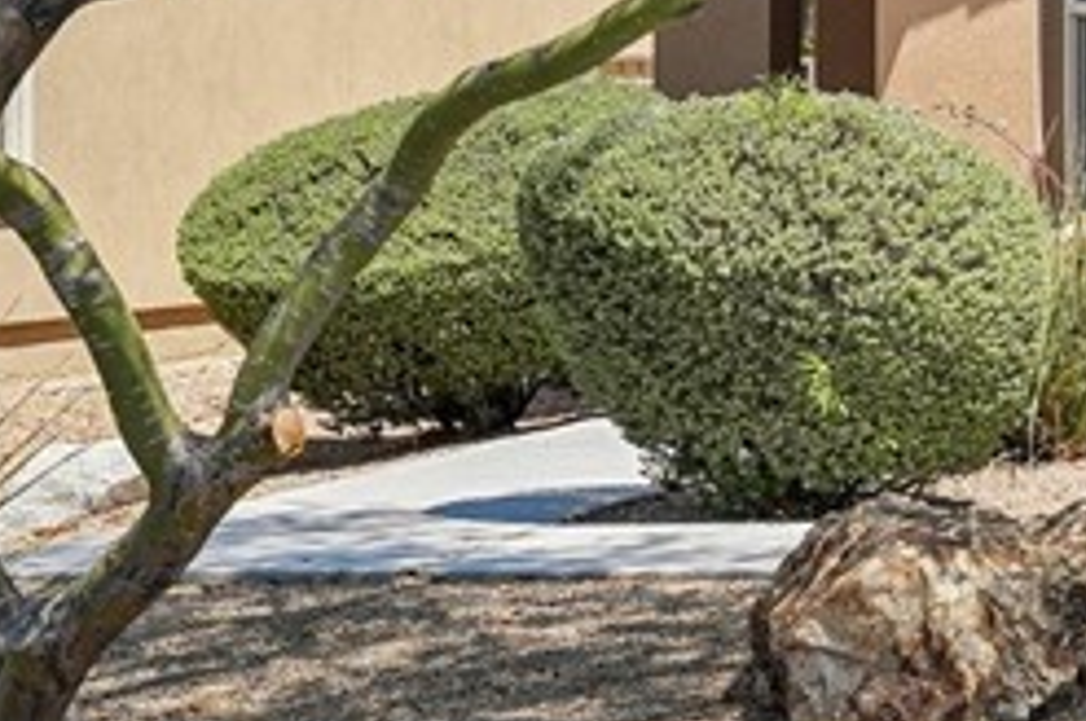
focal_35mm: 154
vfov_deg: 8.7
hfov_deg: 11.9
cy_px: -306
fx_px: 4640
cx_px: 2198
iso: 100
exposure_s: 1/200
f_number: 8
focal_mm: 35
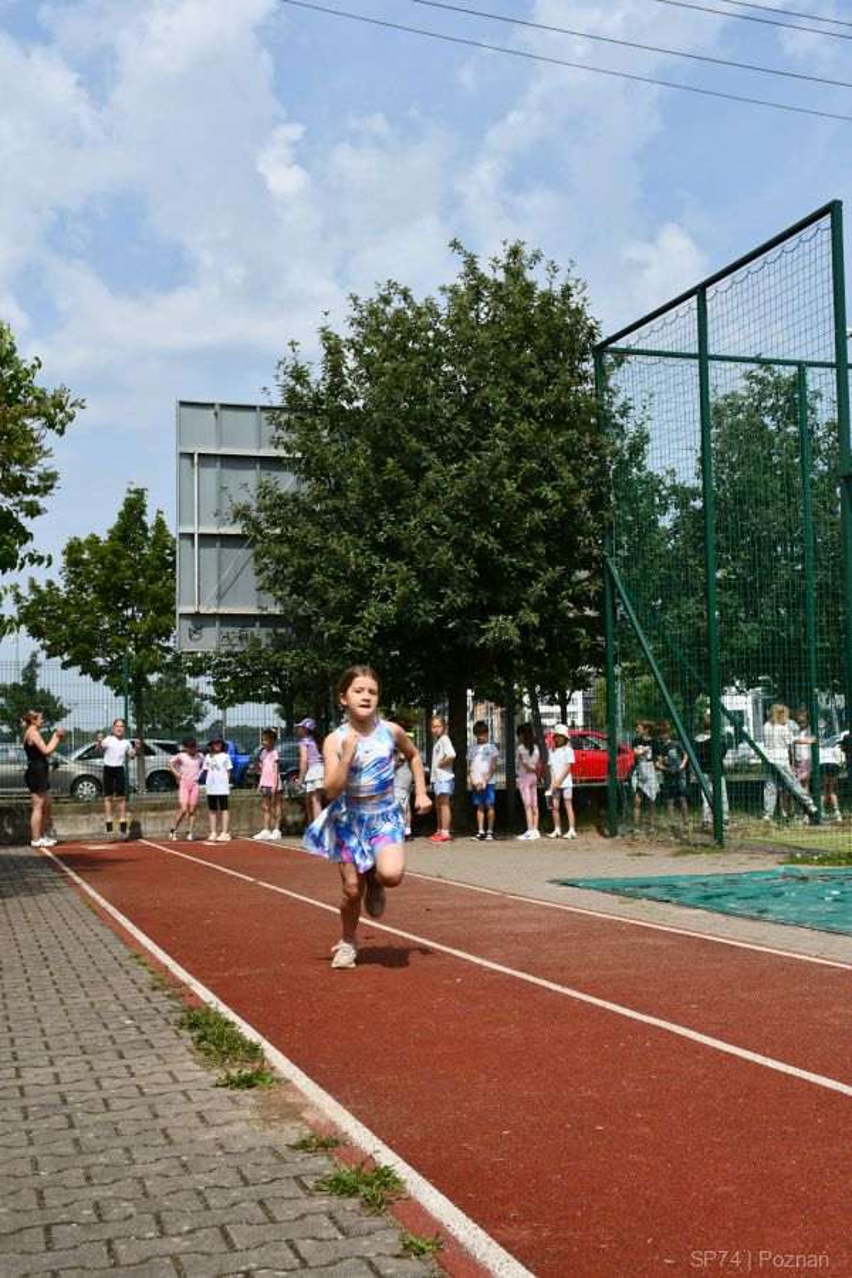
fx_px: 1420
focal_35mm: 40
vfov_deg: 48.5
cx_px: 426
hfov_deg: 33.4
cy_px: 639
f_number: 9
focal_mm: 27
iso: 100
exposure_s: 1/323
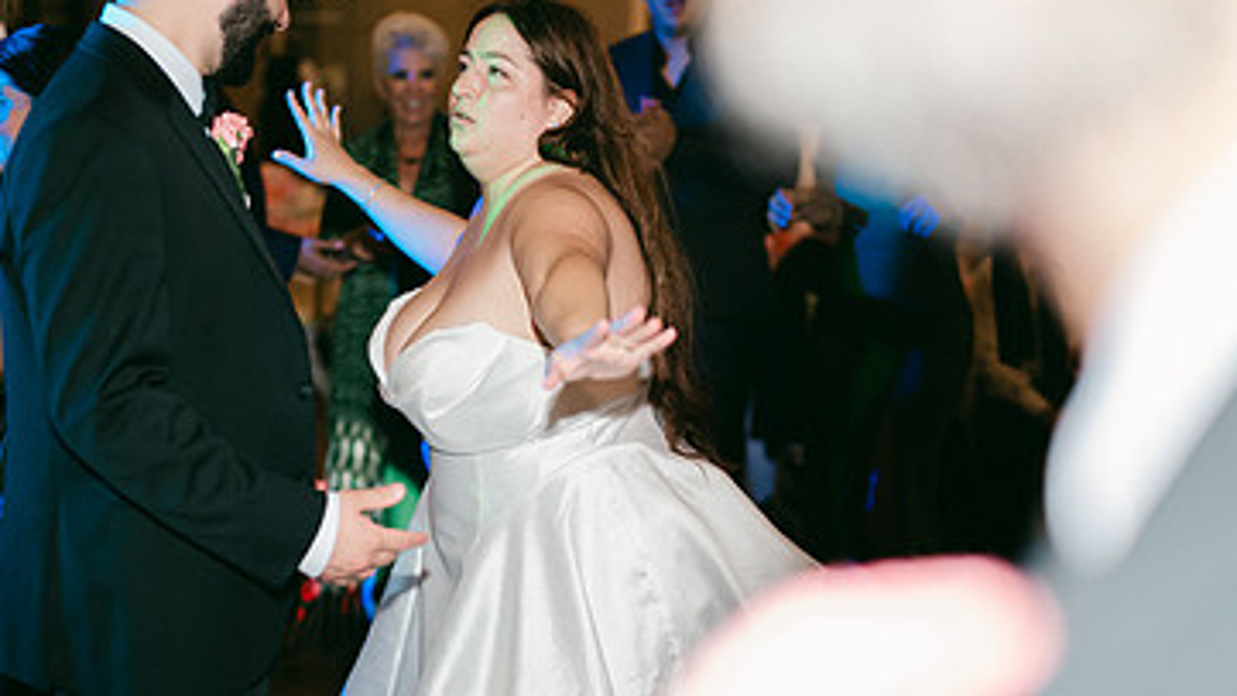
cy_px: 454
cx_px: 473
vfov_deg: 20.3
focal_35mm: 59
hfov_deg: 35.3
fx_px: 1935
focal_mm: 35
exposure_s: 1/125
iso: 1250
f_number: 1.2
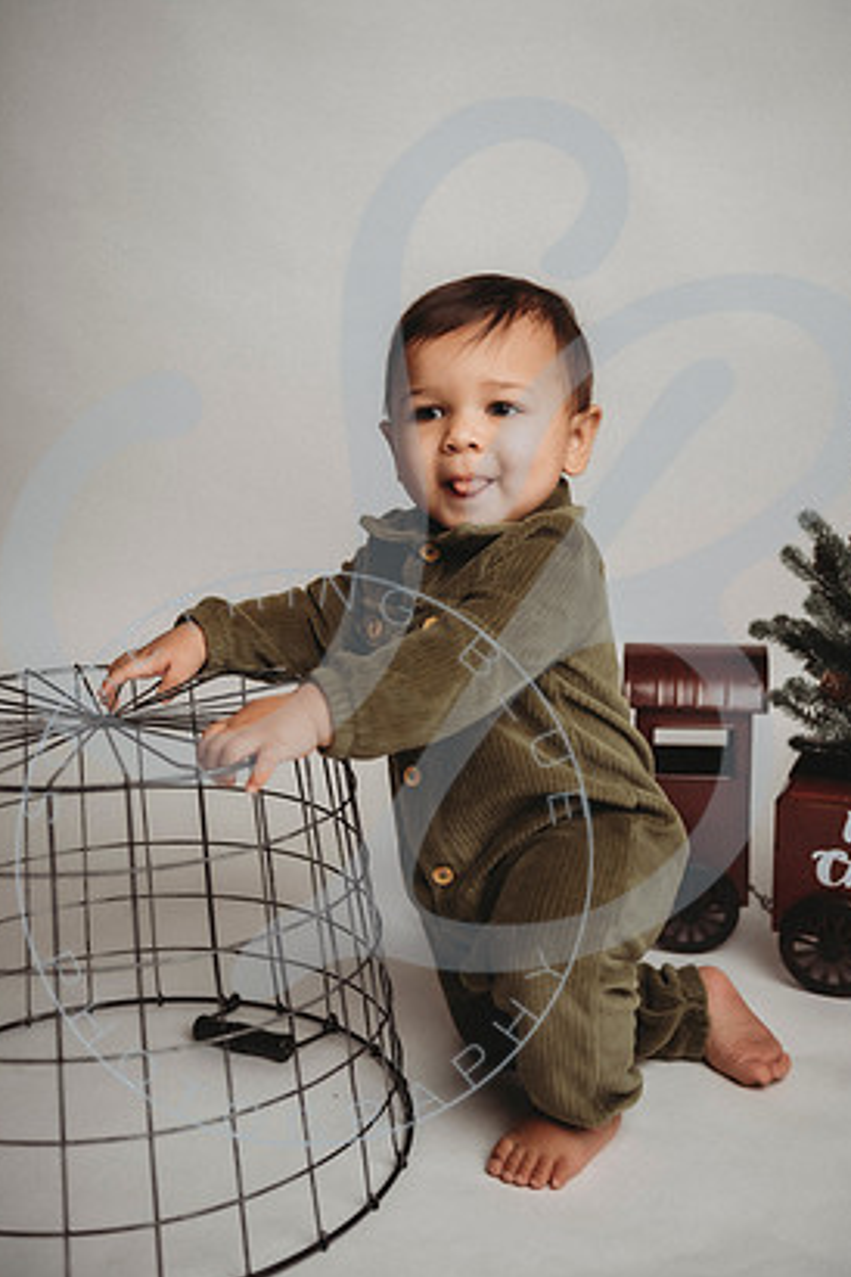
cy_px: 621
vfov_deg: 42.7
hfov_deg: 29.2
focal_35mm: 46
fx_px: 1631
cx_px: 444
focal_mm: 42
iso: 100
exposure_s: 1/125
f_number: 2.8
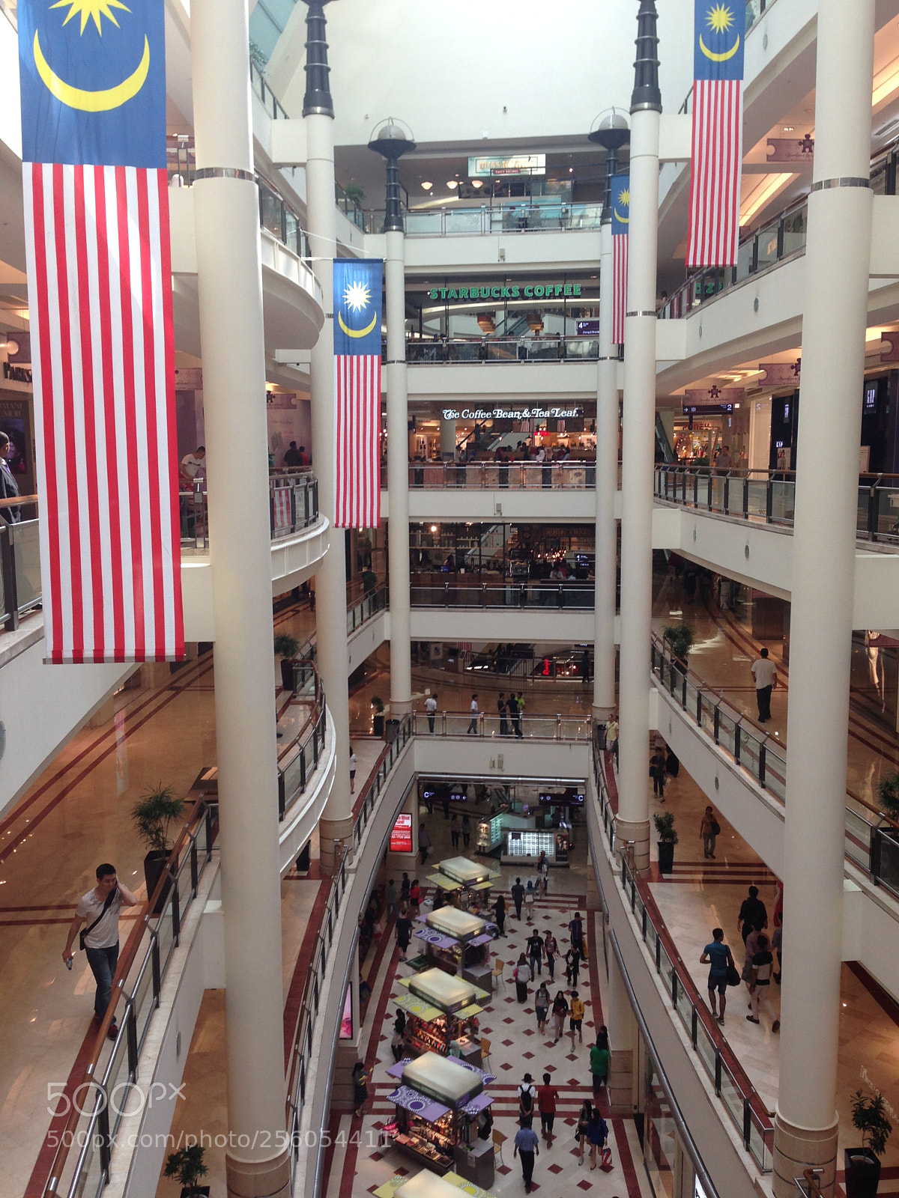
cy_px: 599
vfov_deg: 55.4
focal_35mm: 33
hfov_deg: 42.9
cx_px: 450
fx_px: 1143
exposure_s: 1/60
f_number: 2.4
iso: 50
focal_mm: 4.12
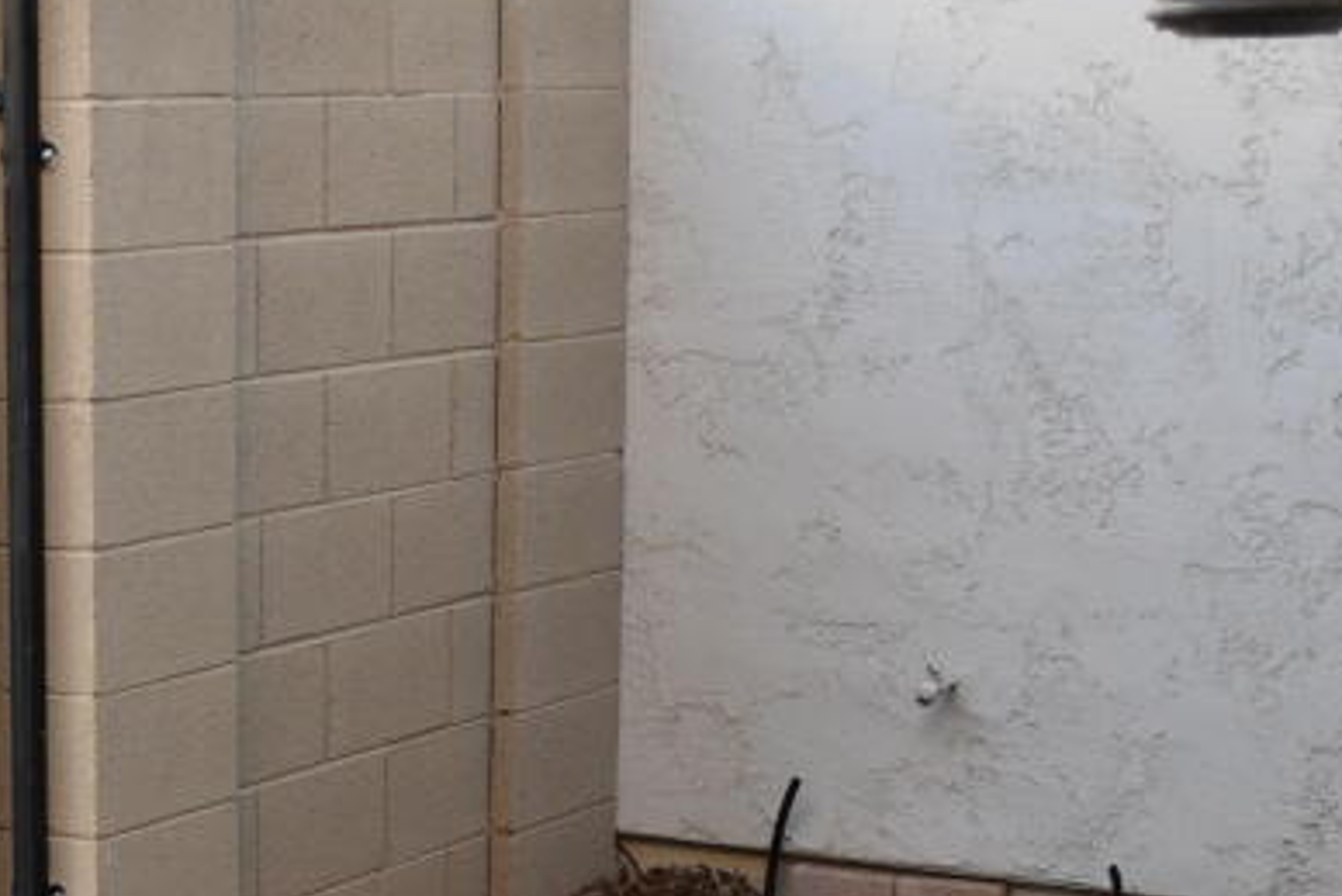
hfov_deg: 19.6
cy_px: 924
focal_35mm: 102
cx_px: 176
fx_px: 3822
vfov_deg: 13.2
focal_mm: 23
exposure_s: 1/100
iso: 400
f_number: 5
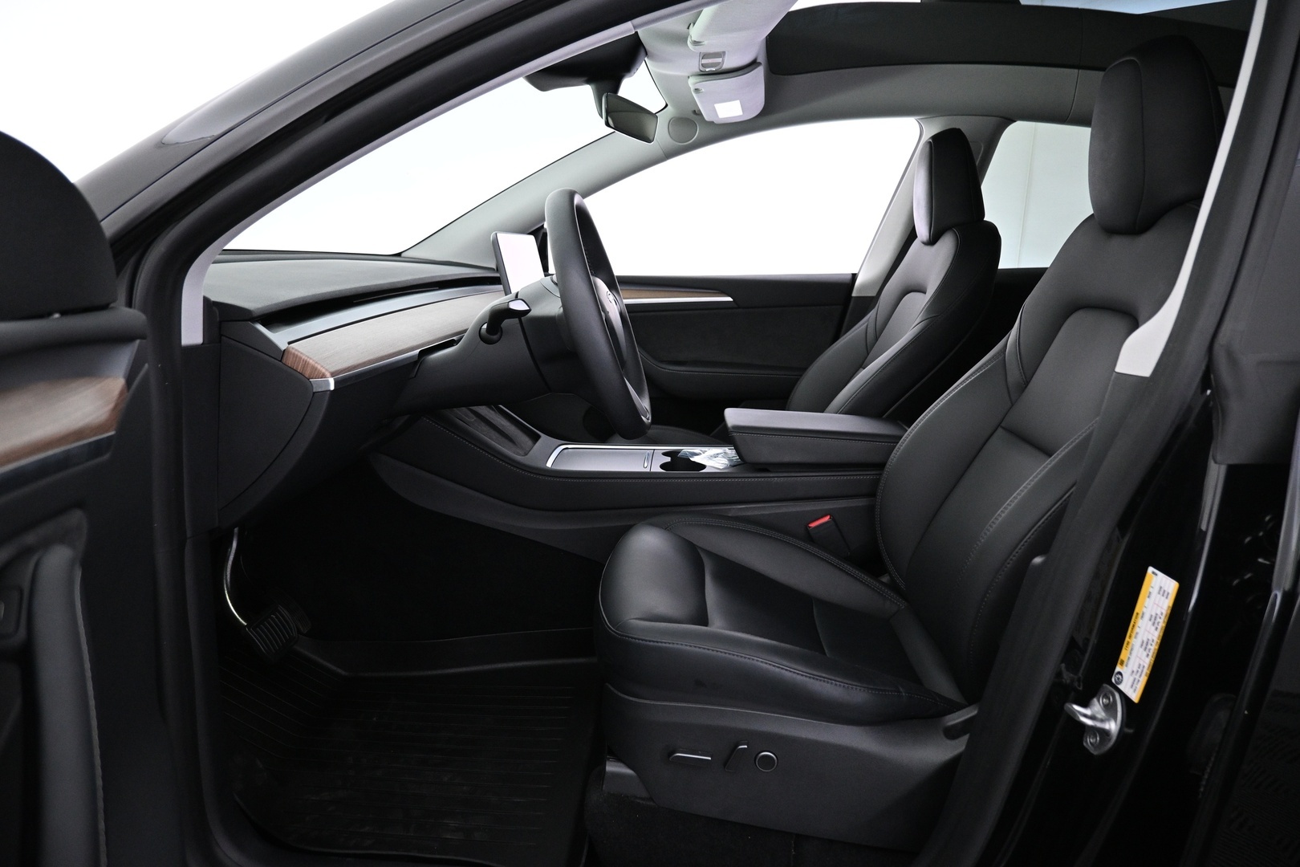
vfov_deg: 53.1
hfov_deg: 73.7
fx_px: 867
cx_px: 650
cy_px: 434
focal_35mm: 24
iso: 1600
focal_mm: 16
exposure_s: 1/30
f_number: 3.5
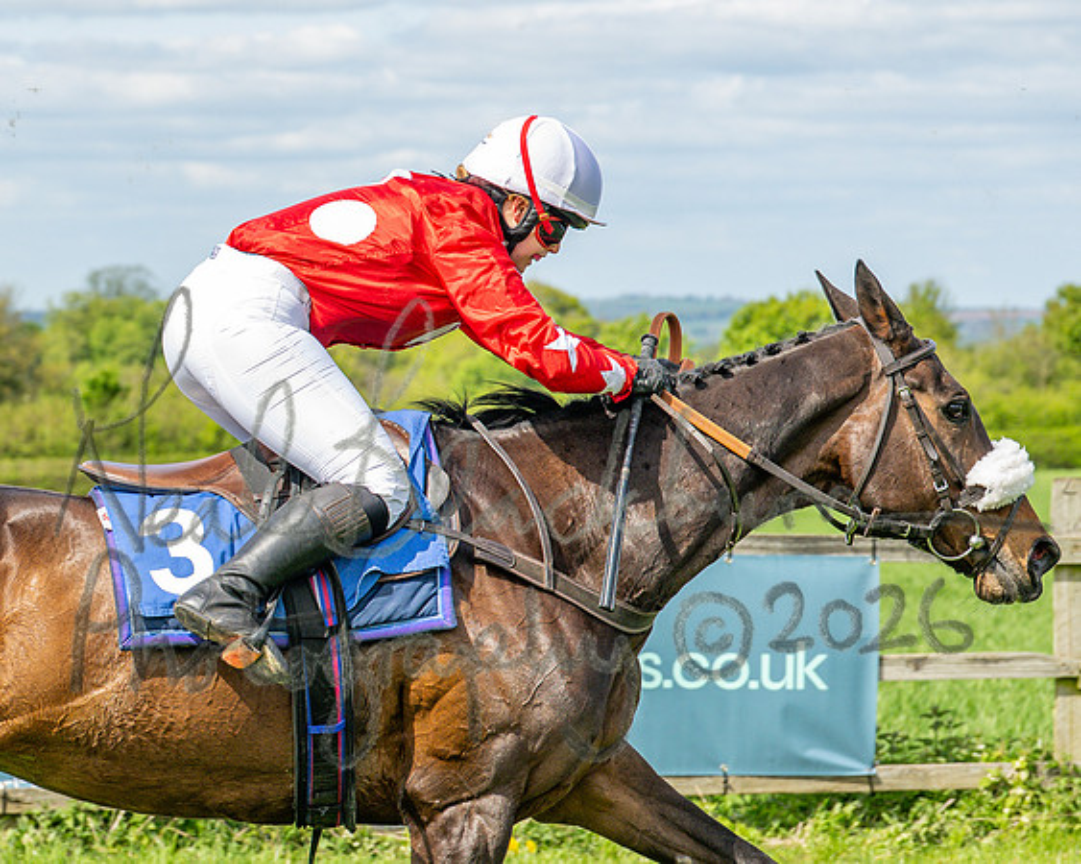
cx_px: 136
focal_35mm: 173
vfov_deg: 8.9
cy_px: 464
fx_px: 5524
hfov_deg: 11.1
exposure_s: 1/1600
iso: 400
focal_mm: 70
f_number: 4.5
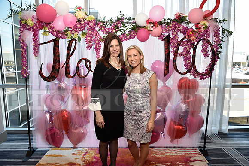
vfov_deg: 53.2
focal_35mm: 24
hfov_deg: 73.7
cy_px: 83
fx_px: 166
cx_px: 124
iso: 200
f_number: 5
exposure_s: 1/60
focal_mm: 24
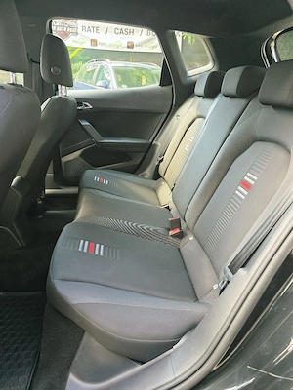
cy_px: 195
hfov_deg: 58.9
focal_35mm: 23
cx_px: 146
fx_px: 260
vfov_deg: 73.9
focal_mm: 6.3
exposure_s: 1/101
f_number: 1.7
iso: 160
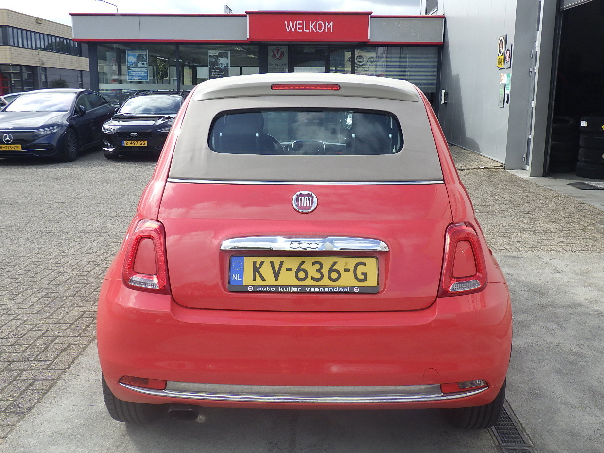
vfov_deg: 40.7
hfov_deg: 52.6
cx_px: 305
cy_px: 224
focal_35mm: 35
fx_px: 611
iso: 125
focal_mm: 6.1
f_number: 4.6
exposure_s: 1/320
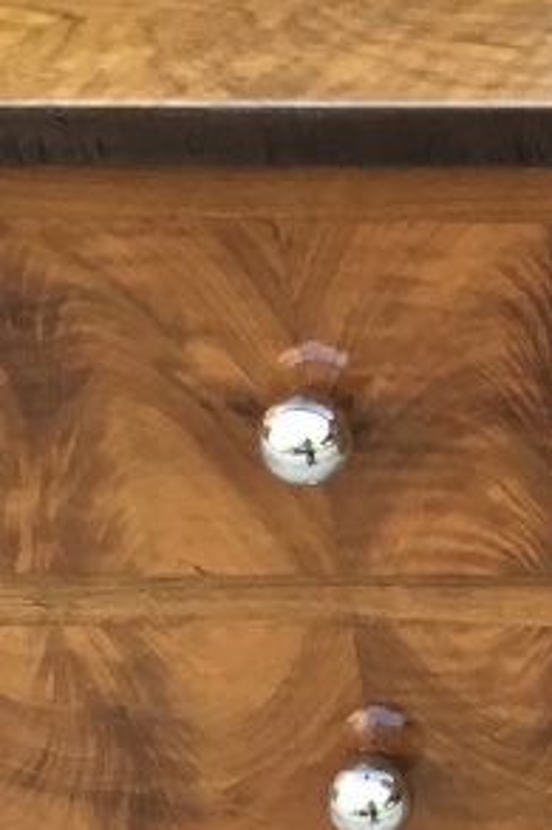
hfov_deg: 9.9
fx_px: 3039
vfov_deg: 15.5
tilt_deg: -39.5
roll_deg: +0.2
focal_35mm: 132
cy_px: 595
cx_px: 928
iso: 32
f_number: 2.4
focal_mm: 3.3
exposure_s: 1/33
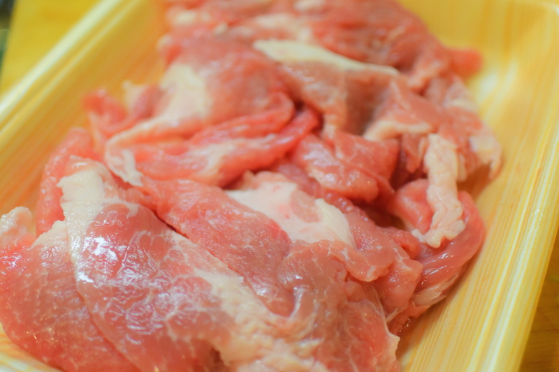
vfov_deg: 27.5
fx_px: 761
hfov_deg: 40.4
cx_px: 280
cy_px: 186
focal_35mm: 49
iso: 500
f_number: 1.8
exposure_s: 1/125
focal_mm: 18.5
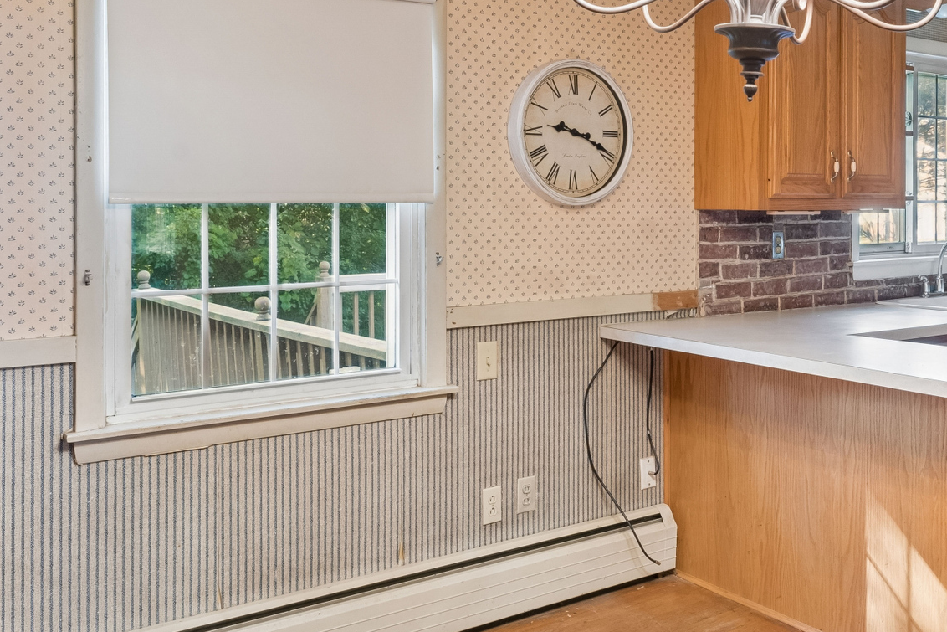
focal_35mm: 38
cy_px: 236
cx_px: 593
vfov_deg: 34.9
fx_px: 1000
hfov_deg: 50.2
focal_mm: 14
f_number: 13
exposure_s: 1
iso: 400
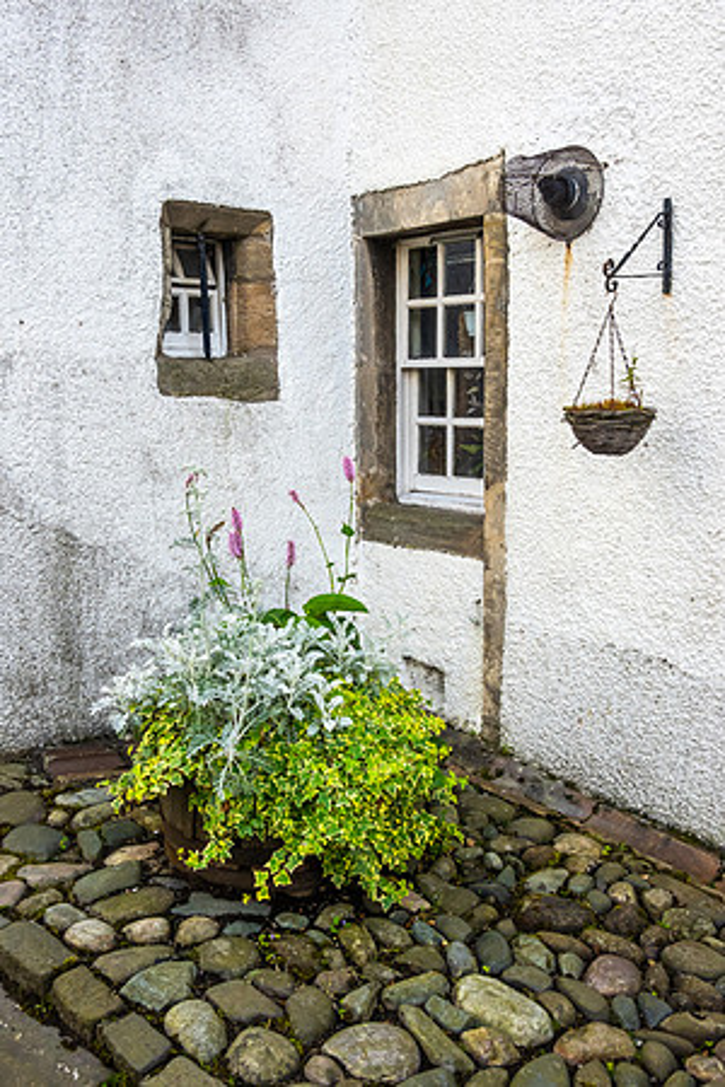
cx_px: 362
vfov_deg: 51.9
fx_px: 1118
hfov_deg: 35.9
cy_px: 544
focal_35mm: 37
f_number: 10
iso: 250
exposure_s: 1/160
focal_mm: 13.84
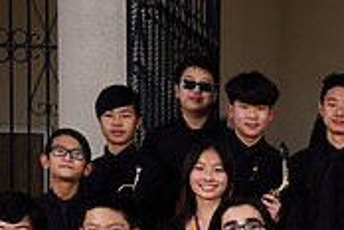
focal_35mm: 117
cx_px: 478
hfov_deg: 16.3
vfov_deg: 11.3
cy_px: 330
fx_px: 1118
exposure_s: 1/200
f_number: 8
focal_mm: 35
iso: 100
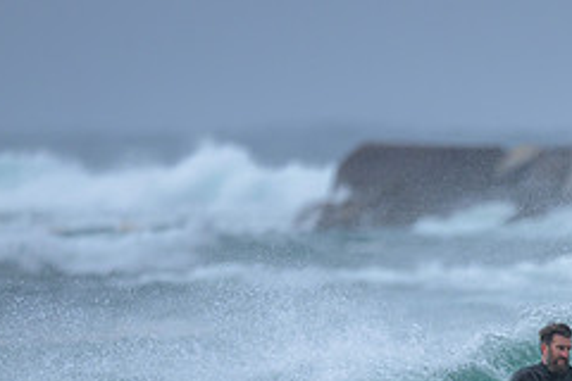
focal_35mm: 1937
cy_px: 458
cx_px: 543
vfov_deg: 0.7
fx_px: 30774
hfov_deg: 1.1
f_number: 6.3
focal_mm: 800
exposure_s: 1/2000
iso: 250
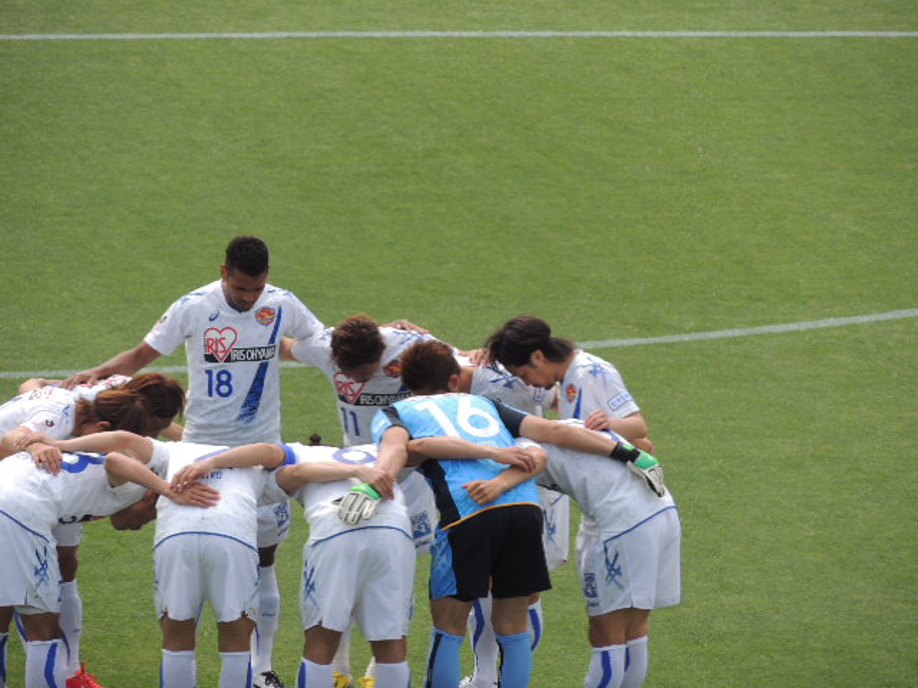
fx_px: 18564
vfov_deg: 2.1
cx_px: 459
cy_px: 344
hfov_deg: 2.8
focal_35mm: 700
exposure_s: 1/400
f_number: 5
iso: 100
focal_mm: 124.8
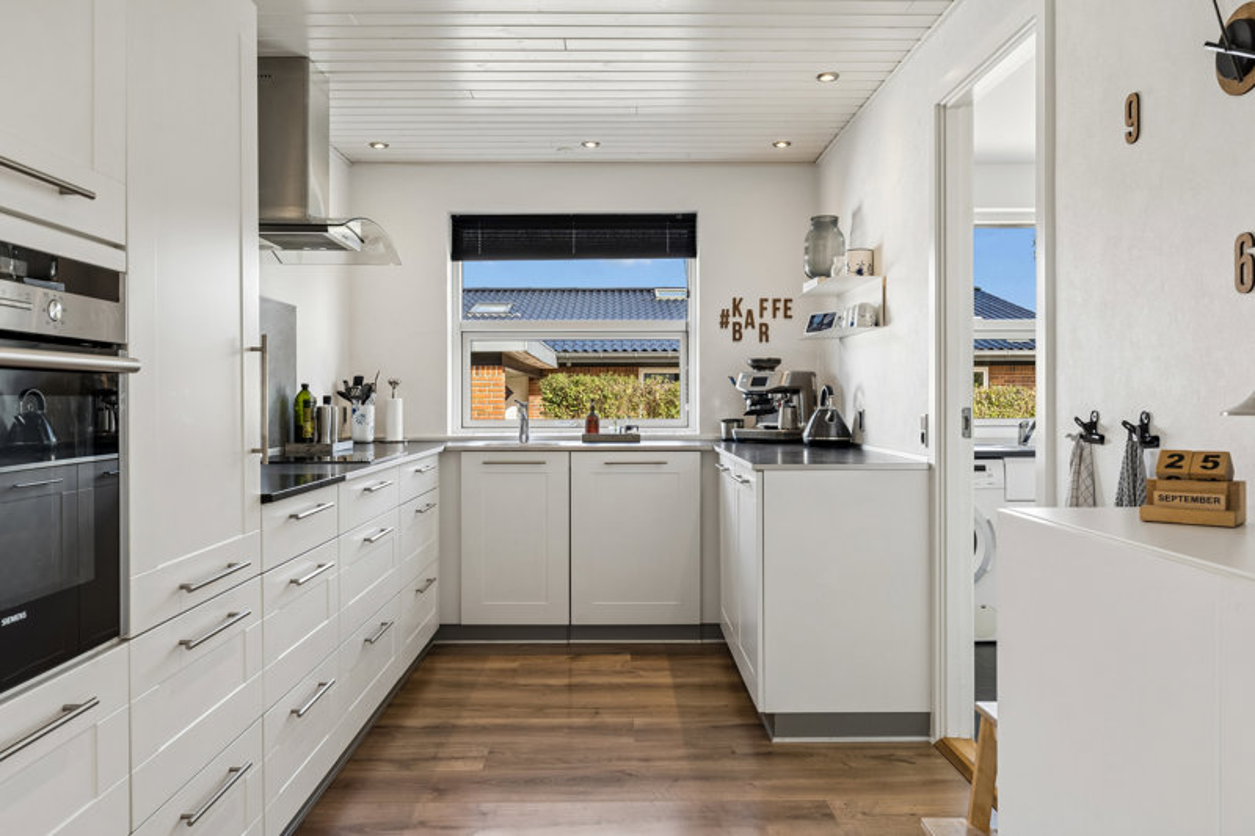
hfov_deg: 66.4
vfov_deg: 47.1
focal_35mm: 28
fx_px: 958
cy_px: 418
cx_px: 628
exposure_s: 1/20
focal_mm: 27.5
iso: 200
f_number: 8
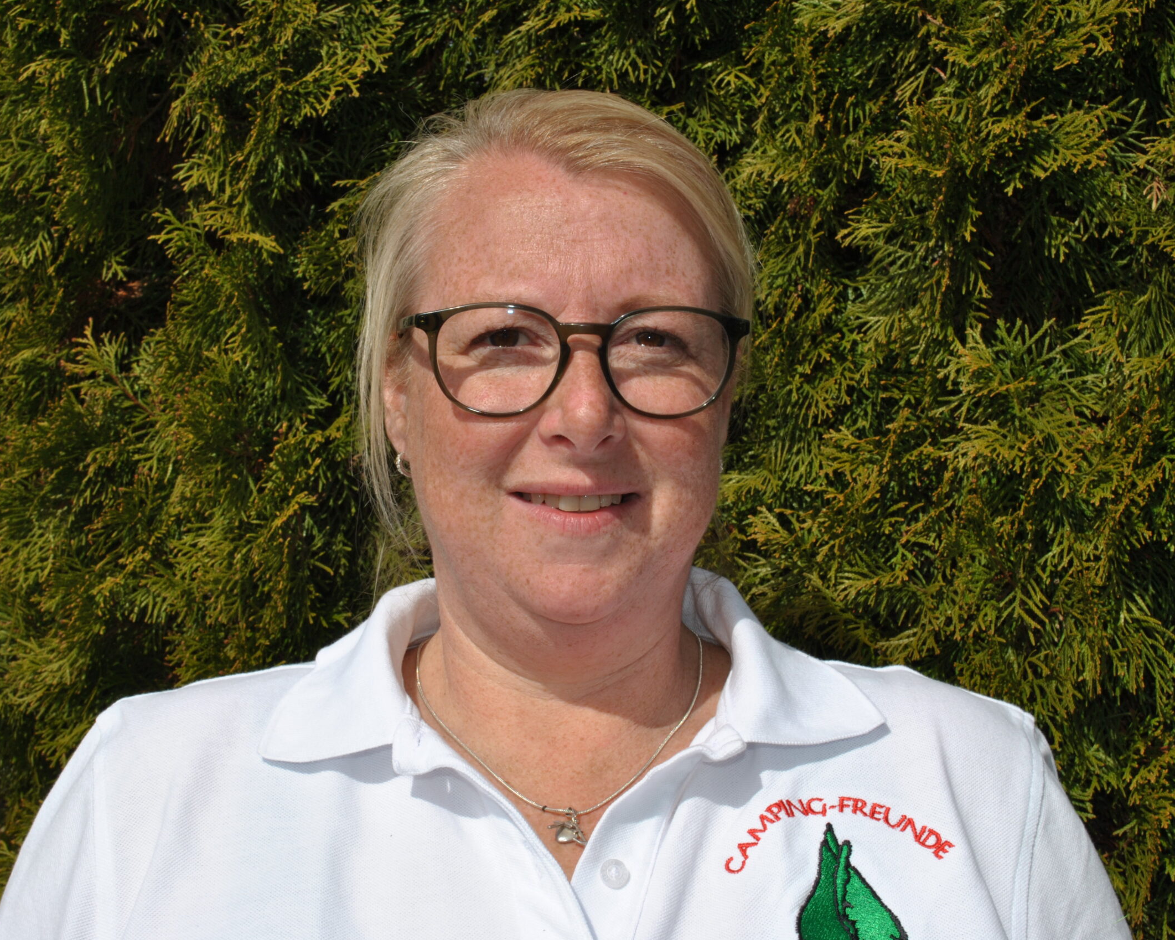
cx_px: 532
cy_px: 473
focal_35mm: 51
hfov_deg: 36.6
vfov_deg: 29.7
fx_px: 1773
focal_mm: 30
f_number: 11
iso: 100
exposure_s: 1/200
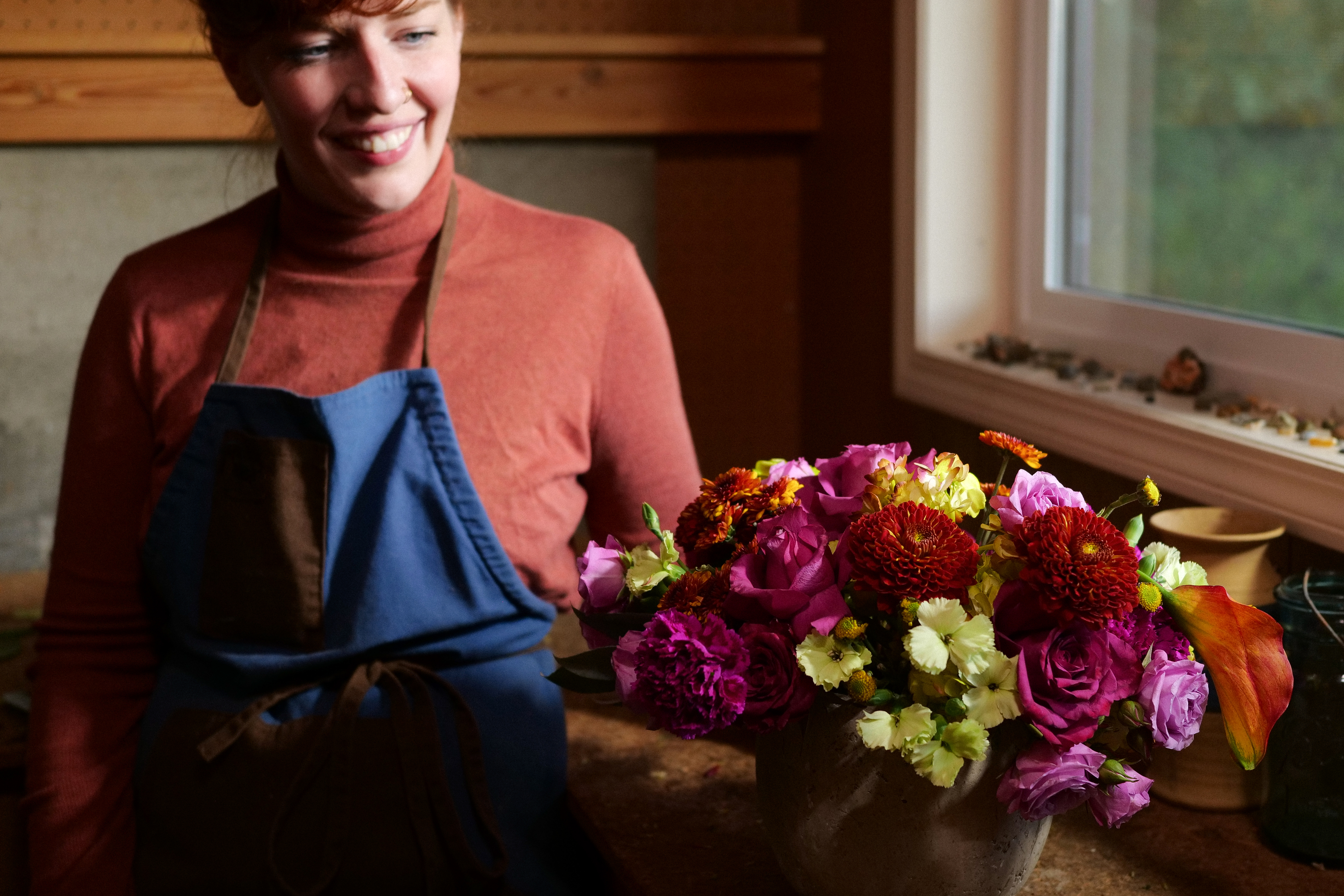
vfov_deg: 26.5
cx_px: 761
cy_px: 394
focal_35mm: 51
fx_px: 1904
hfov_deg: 38.8
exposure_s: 1/100
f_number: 3.2
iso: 1250
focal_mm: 45
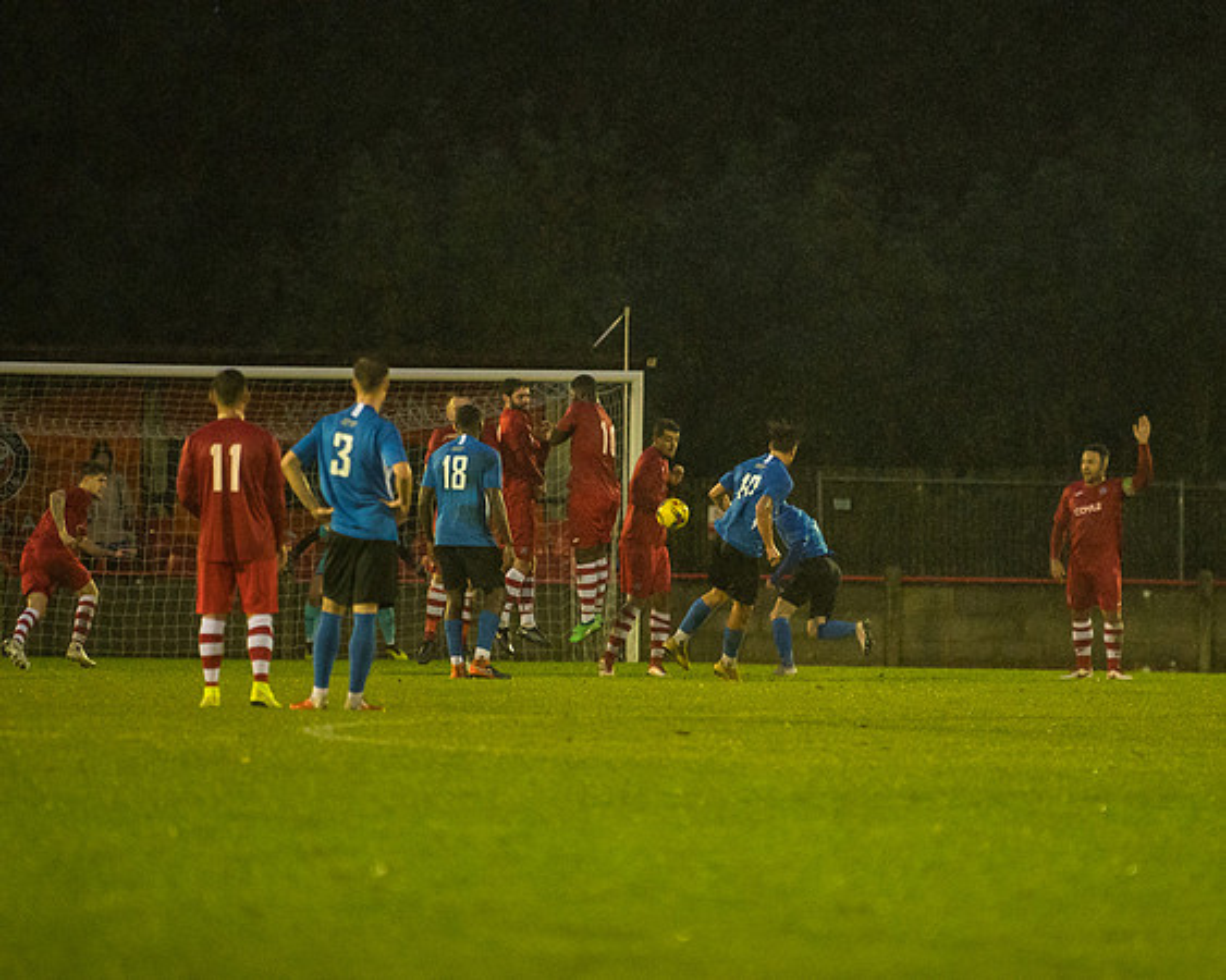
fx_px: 12255
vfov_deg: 4.6
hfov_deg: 5.7
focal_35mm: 338
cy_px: 490
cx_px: 736
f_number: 2.8
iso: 5000
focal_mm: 200
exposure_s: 1/1000
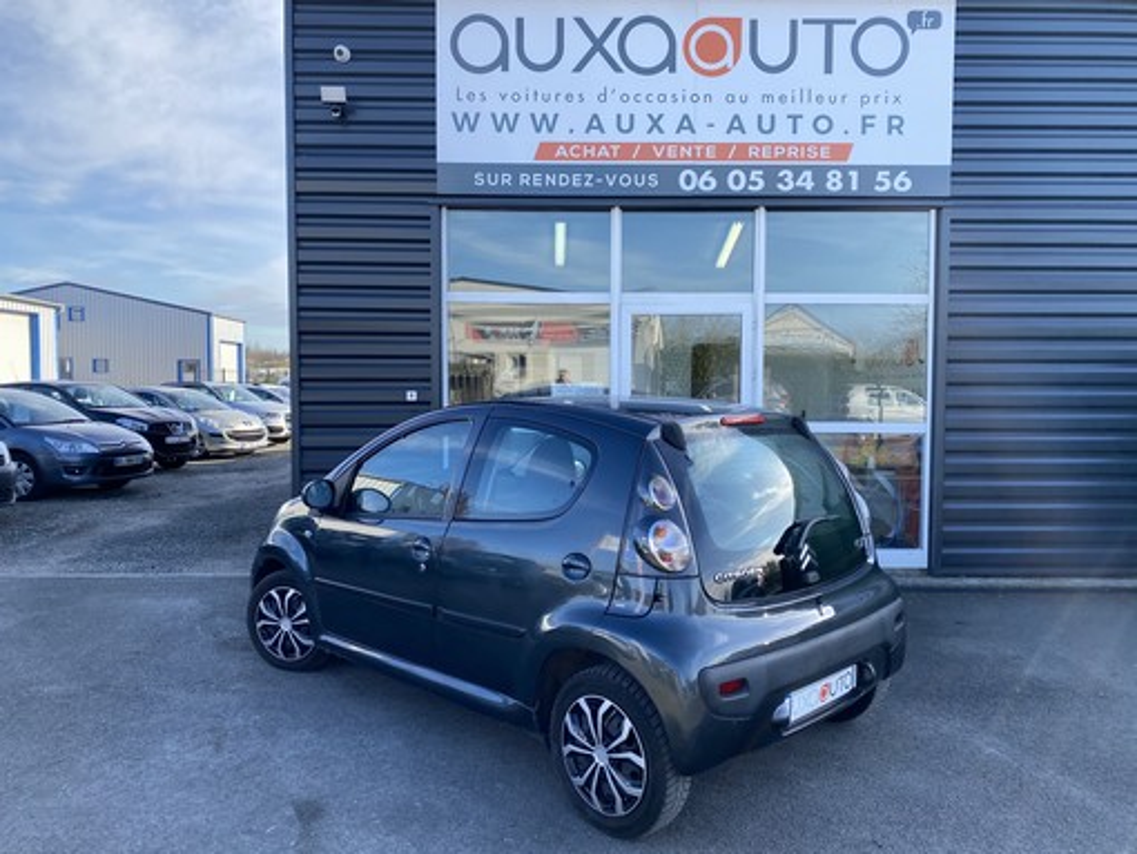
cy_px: 427
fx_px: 854
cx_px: 568
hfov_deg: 67.3
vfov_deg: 53.1
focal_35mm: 26
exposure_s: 1/757
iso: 32
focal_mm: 4.25
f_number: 1.8
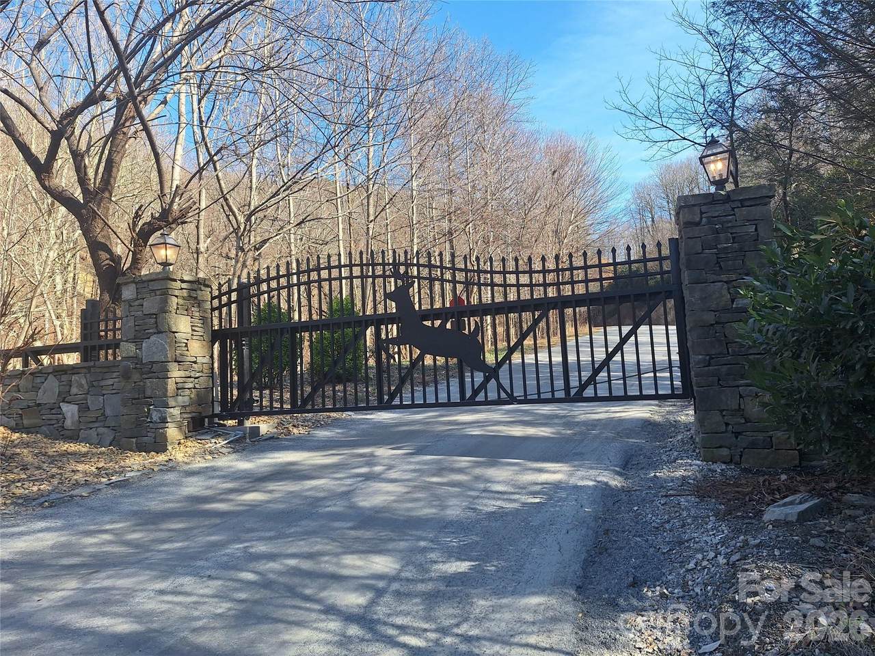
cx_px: 438
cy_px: 328
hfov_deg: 73.9
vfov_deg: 58.9
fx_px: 581
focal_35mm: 23
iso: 40
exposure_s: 1/1009
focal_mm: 5.54
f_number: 1.8
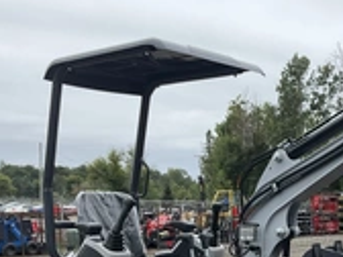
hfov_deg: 27.6
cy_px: 286
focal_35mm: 69
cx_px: 274
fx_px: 684
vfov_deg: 20.3
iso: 25
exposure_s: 1/599
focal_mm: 3
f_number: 1.8
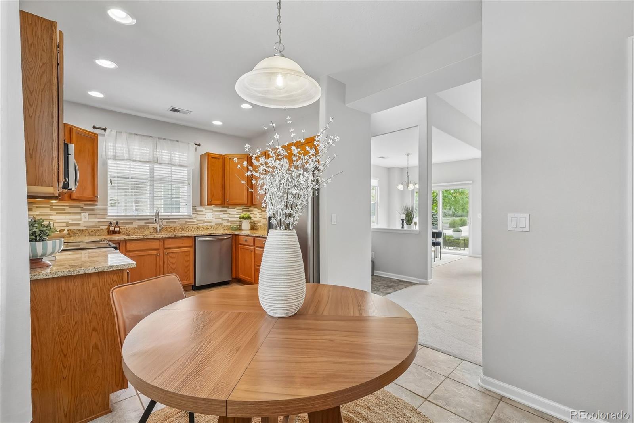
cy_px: 212
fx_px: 264
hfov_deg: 100.4
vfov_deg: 77.3
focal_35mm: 15
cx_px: 317
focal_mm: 10
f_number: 8
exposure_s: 1/8
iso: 800
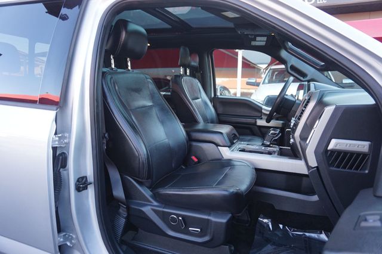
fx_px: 255
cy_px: 127
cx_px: 191
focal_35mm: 24
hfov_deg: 73.8
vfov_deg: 53.1
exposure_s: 1/60
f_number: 4
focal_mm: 16
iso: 200
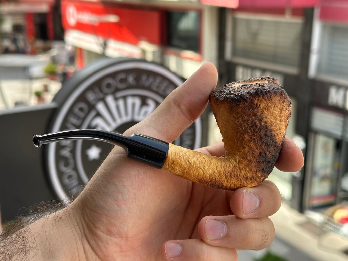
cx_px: 174
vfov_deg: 30.3
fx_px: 483
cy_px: 130
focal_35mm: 48
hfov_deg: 39.7
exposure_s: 1/496
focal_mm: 6.86
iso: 64
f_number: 1.78
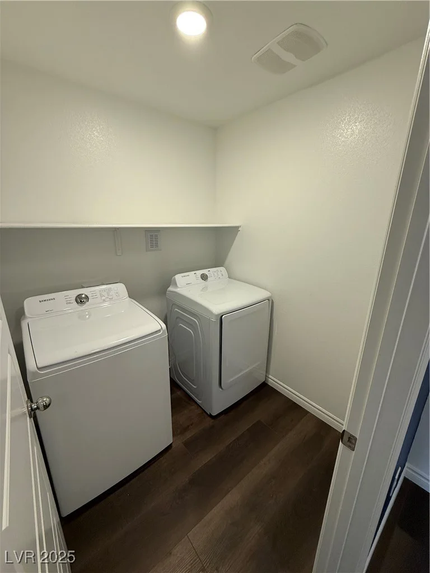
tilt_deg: -14.6
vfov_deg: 102.1
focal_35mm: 14
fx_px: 232
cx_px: 215
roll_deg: -1.5
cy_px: 286
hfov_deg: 85.7
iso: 250
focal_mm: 2.22
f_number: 2.2
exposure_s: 1/120
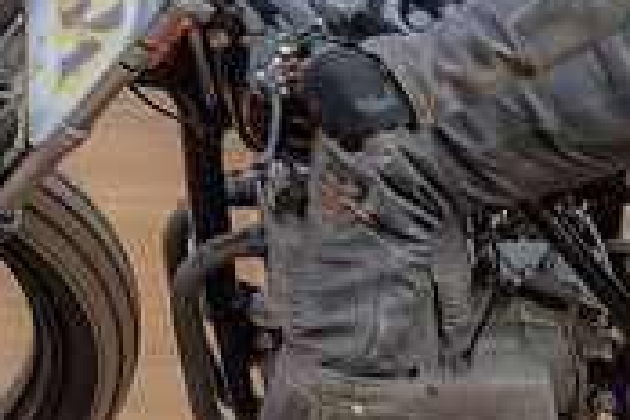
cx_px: 538
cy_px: -18
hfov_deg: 3.9
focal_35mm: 531
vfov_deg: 2.6
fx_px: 9292
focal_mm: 86
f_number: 9
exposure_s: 1/100
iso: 160
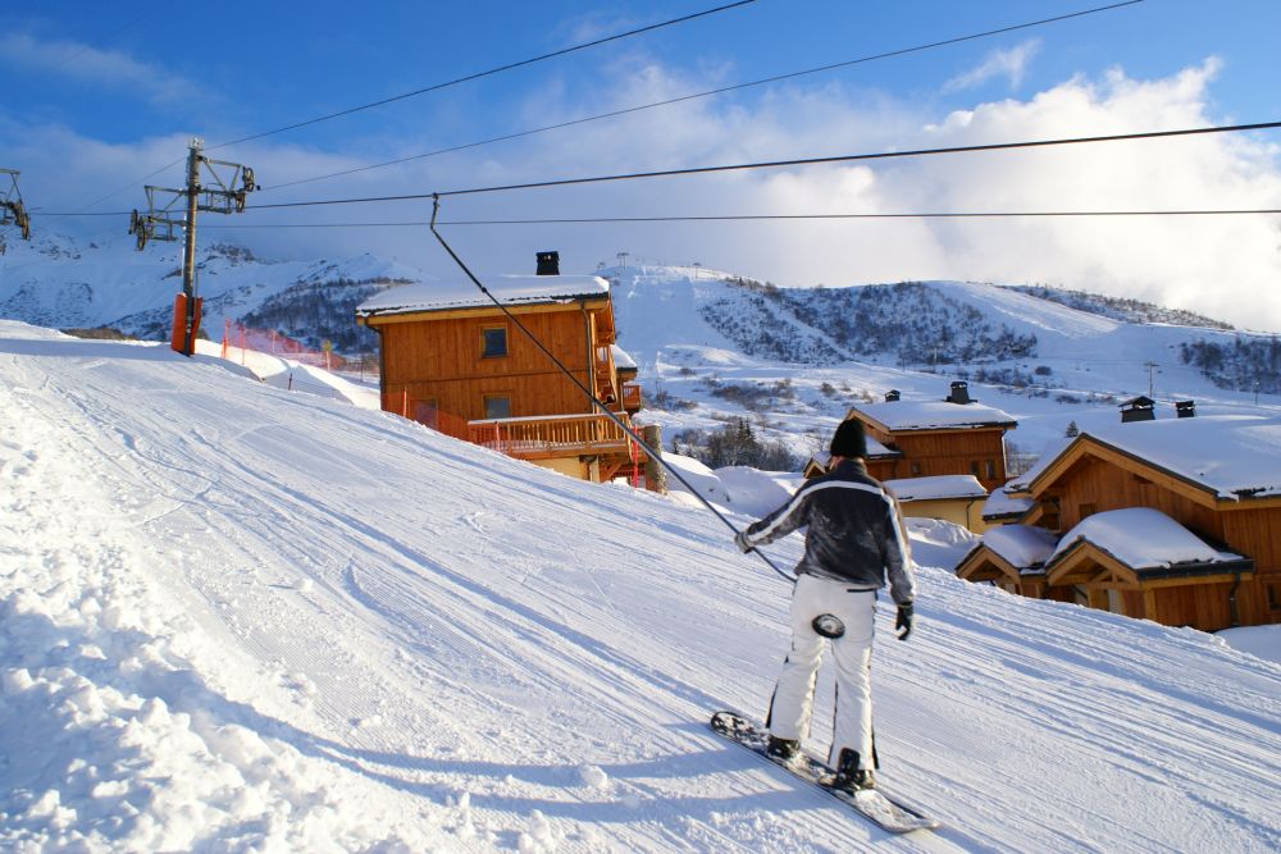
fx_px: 1068
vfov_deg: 43.6
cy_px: 427
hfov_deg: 61.9
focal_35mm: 30
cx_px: 640
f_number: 10
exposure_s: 1/125
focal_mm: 20
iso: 100
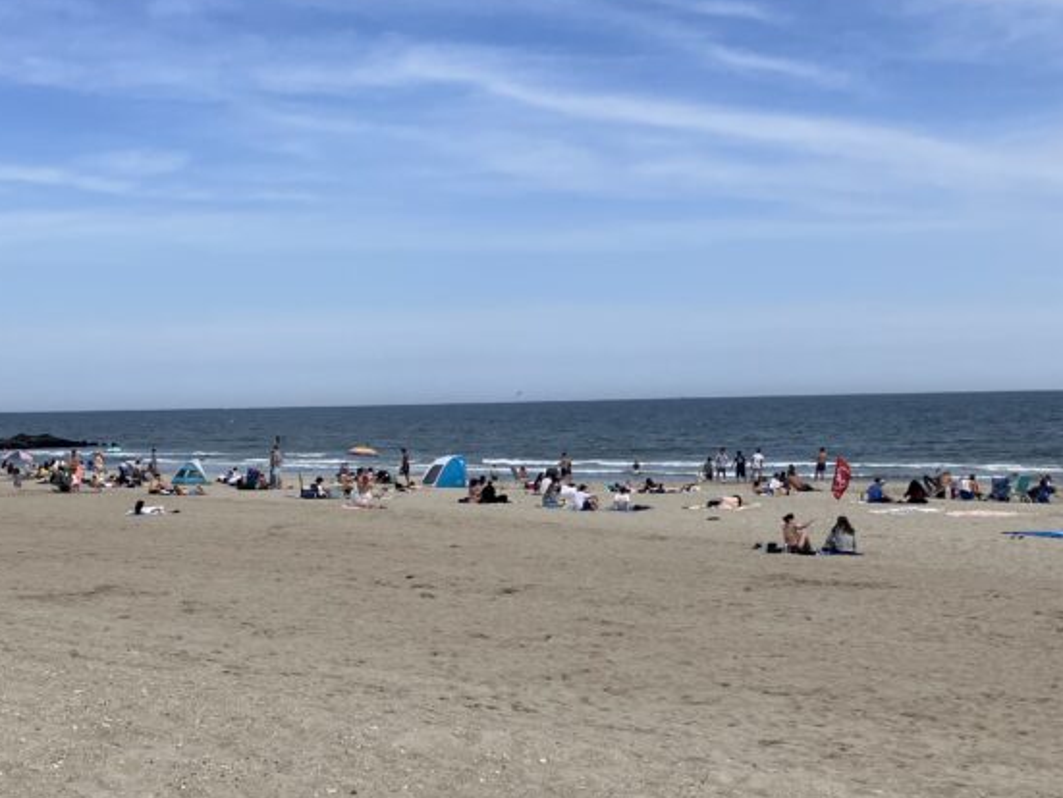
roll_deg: +1.1
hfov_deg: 36.4
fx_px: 1598
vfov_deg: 27.9
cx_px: 357
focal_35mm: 52
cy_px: 528
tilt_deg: -3.2
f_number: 1.8
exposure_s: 1/3247
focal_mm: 3.99
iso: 32
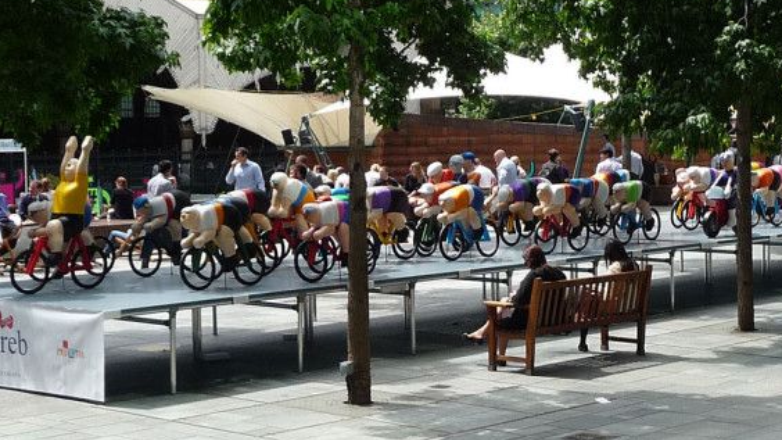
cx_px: 553
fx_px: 1762
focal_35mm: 85
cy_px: 201
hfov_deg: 24.8
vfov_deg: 14.2
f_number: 3.5
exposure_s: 1/500
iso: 100
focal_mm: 5.3
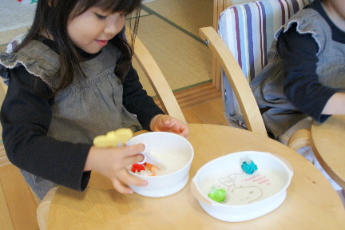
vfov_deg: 29.9
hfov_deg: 43.6
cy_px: 124
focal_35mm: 45
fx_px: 431
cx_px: 165
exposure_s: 1/20
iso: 400
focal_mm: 26
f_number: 4
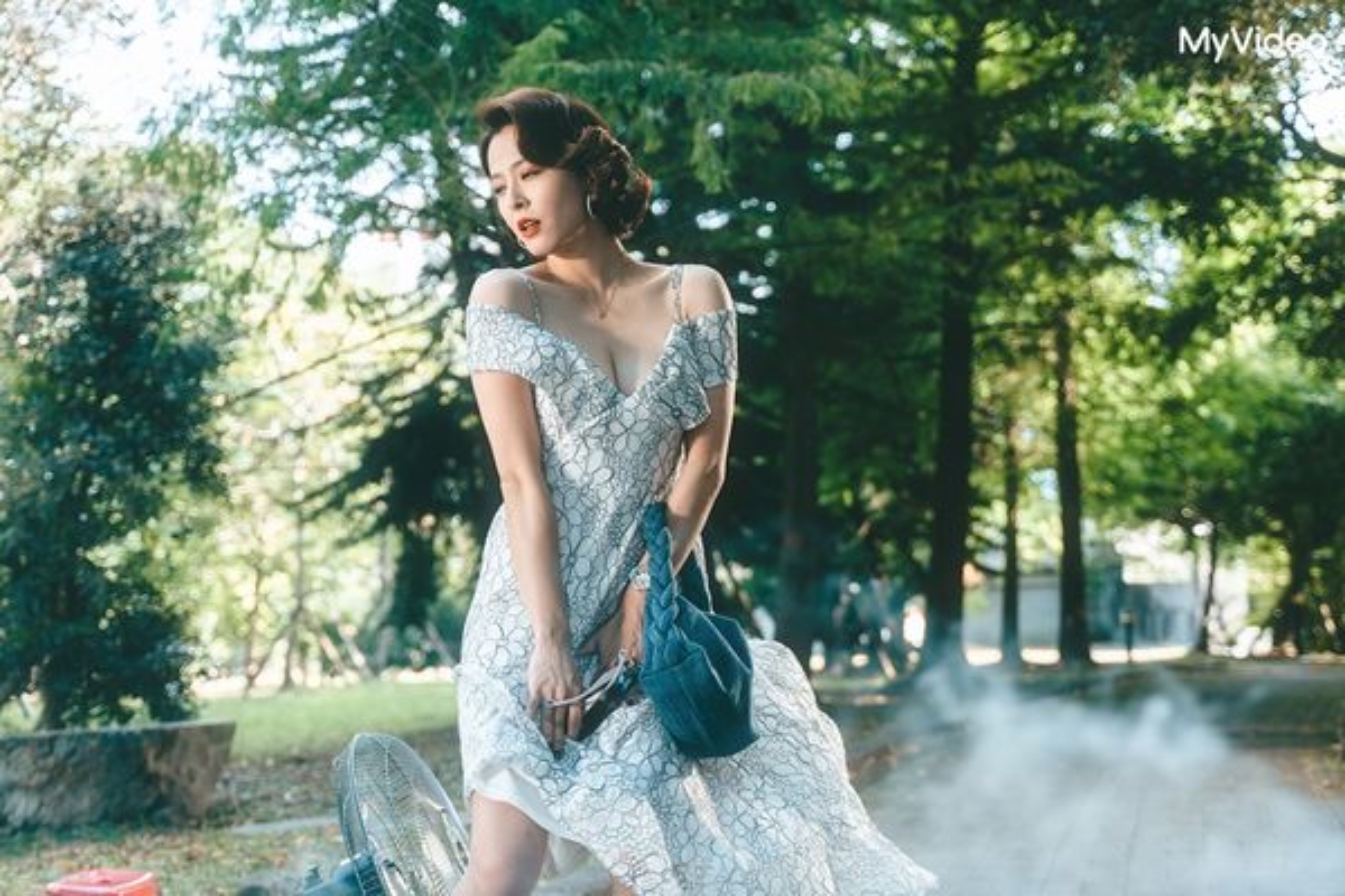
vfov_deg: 28.6
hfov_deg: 41.9
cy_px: 448
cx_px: 672
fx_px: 1756
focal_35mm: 47
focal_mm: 47
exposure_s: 1/400
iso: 400
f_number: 2.8
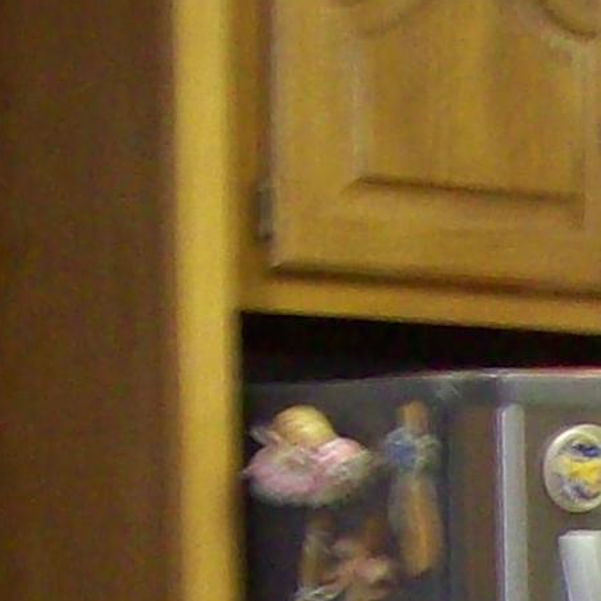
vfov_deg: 7.9
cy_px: 1237
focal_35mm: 211
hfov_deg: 7.7
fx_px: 4145
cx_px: 1427
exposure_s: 1/11.8
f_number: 2.7
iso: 160
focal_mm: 6
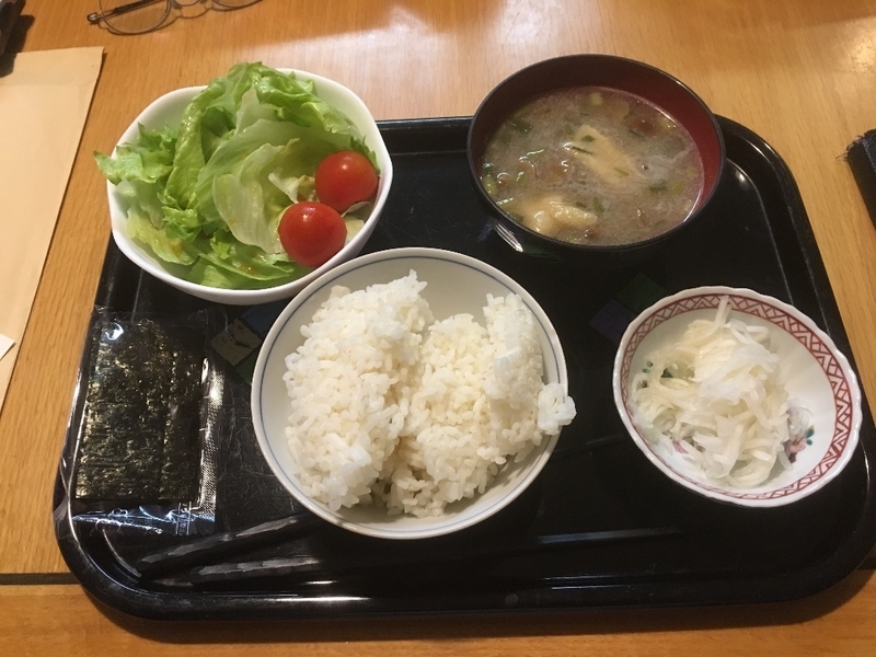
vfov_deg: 48.2
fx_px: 734
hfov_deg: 61.7
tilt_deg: -61.8
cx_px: 438
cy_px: 328
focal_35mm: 29
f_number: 2.2
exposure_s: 1/15
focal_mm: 4.15
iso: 100
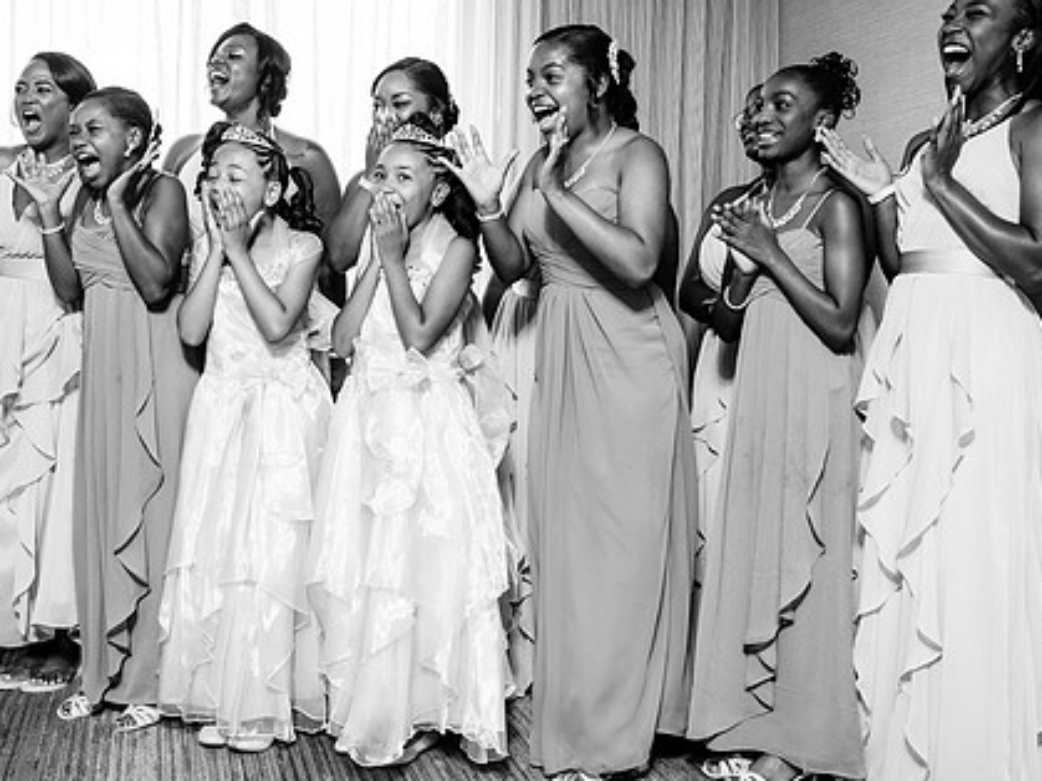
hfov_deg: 46.5
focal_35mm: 40
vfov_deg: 35.9
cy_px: 352
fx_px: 1204
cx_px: 401
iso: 640
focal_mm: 27
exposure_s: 1/200
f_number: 4
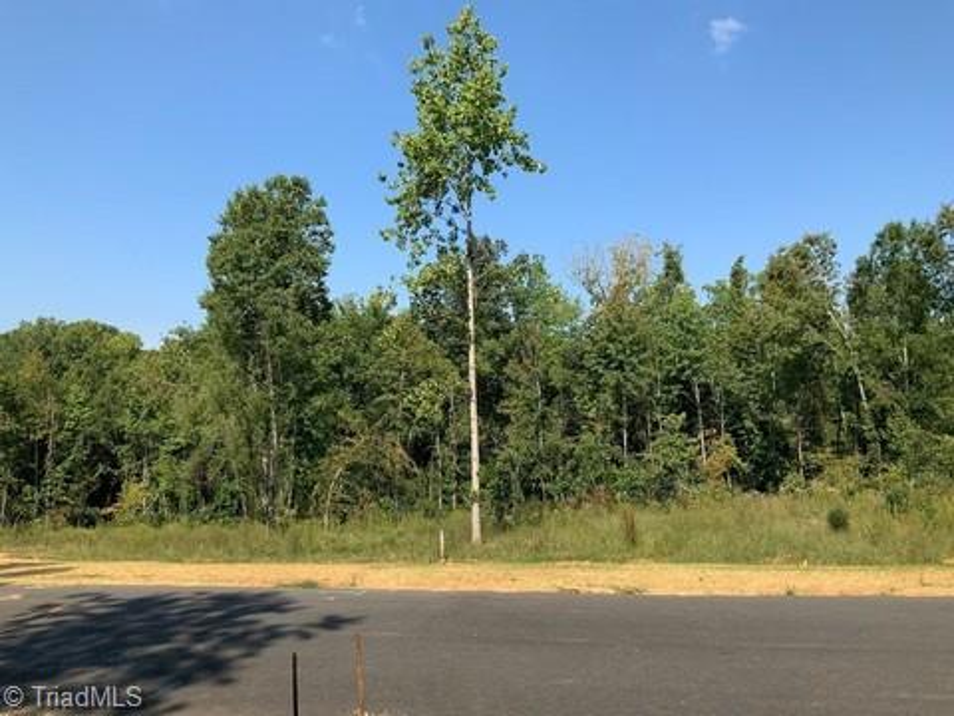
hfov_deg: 61.7
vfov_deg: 48.2
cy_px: 358
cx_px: 477
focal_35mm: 29
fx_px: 799
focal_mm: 3
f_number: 1.8
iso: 16
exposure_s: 1/1412
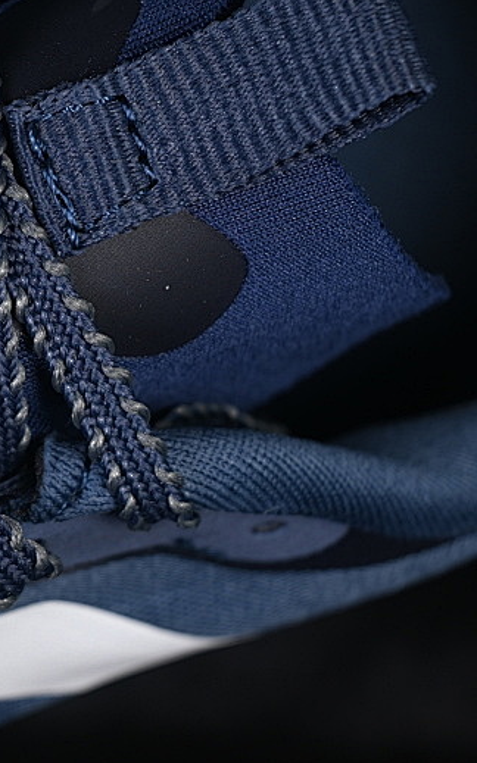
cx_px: -59
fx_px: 3310
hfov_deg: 8.2
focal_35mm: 159
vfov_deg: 13.2
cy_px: 323
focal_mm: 50
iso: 160
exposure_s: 1/60
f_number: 6.3
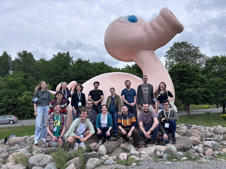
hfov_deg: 67.3
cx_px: 113
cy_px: 84
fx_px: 170
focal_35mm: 26
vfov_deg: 53.1
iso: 50
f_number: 1.6
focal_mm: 5.96
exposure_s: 1/2513
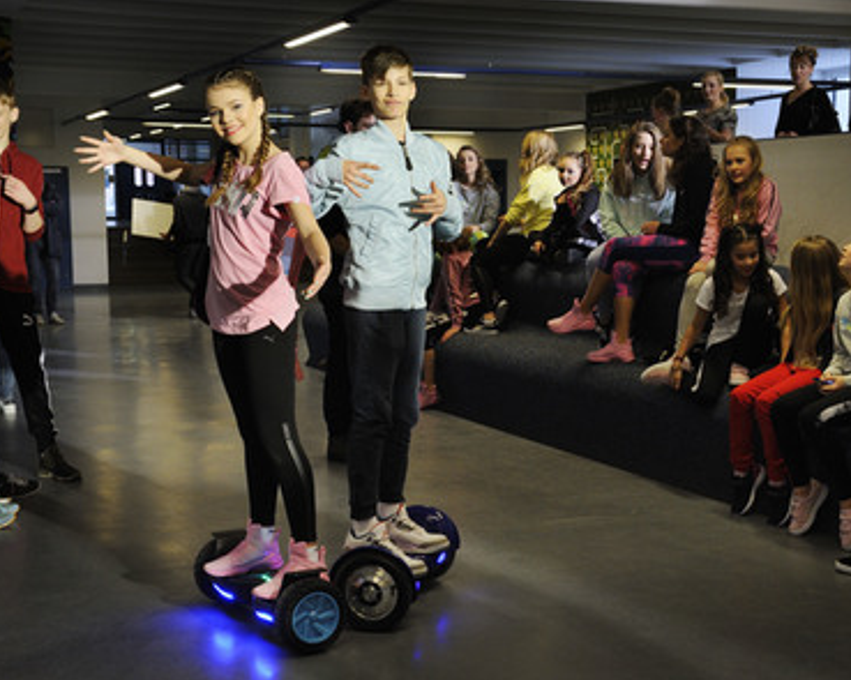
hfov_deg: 34.1
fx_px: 1385
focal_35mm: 55
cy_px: 343
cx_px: 469
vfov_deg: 27.6
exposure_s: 1/40
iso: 1600
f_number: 8
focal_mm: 48
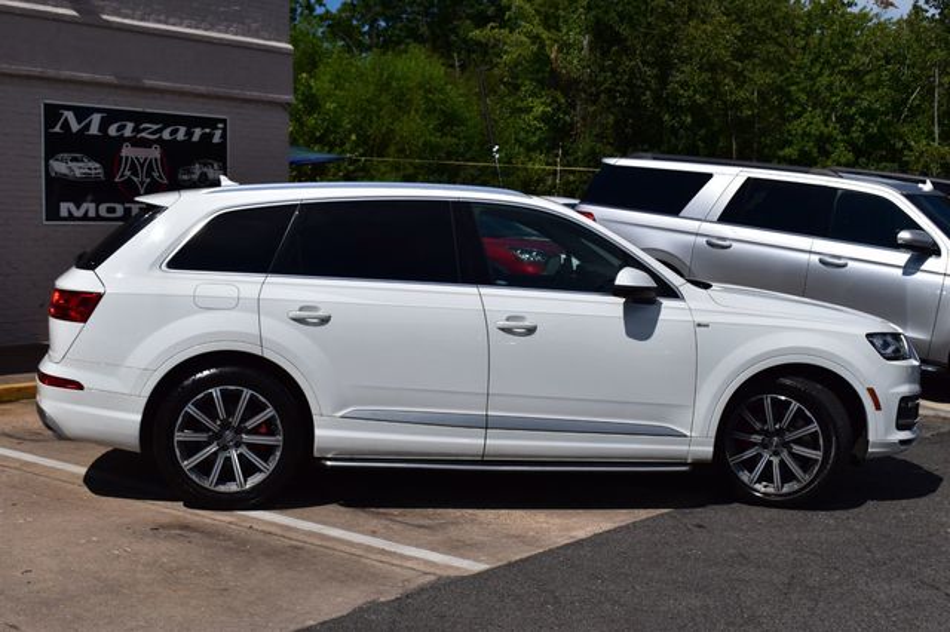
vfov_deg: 26.5
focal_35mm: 51
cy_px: 316
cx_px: 475
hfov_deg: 38.9
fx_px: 1345
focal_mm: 34
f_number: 13
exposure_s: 1/800
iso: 200
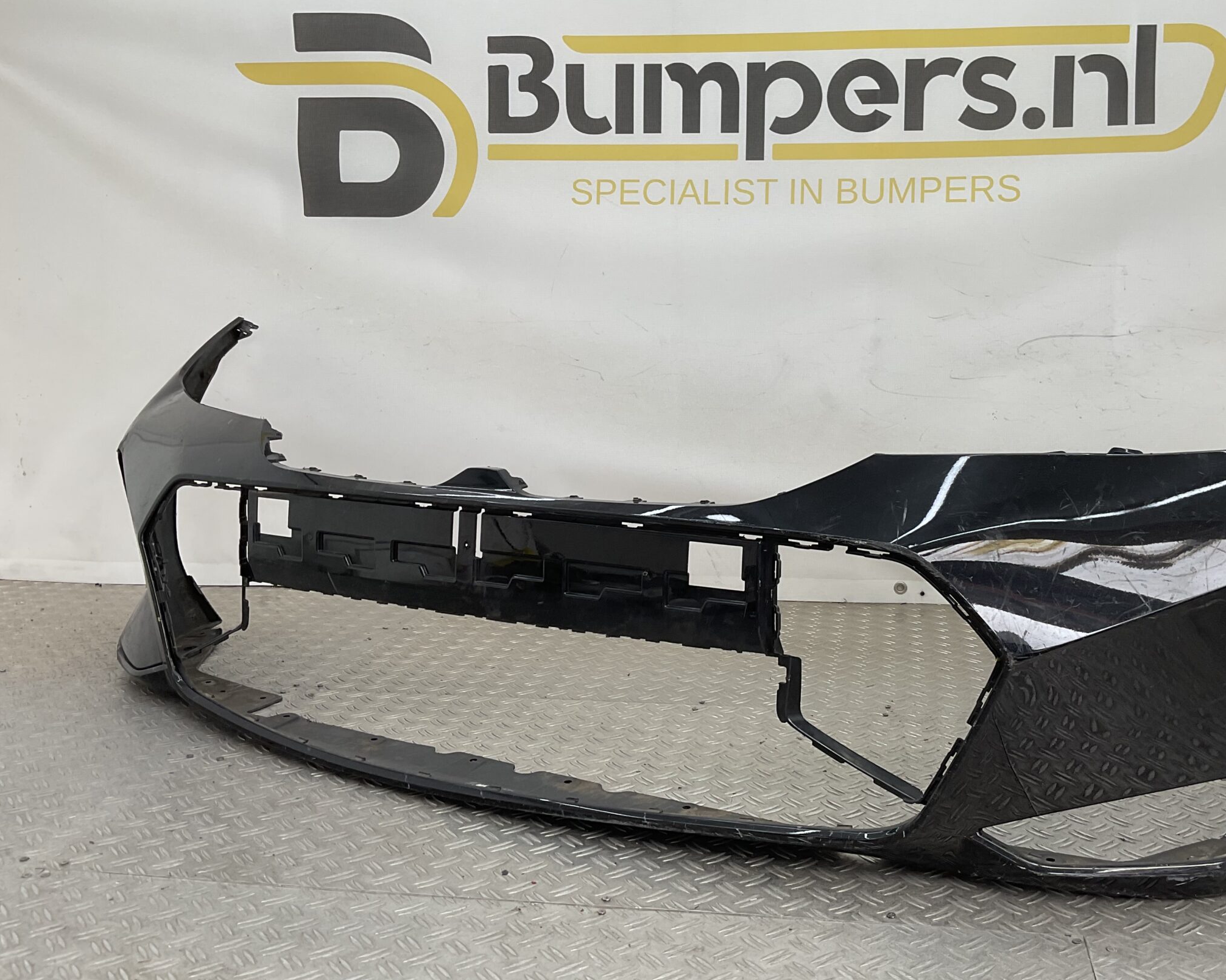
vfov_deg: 41.1
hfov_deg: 49.8
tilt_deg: -7.0
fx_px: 1306
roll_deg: -1.4
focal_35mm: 36
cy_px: 466
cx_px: 759
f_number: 1.8
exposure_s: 1/139
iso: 16
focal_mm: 3
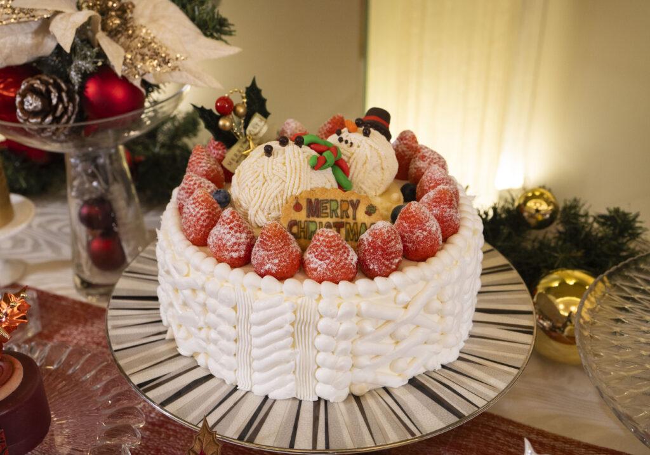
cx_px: 325
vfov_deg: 35.0
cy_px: 211
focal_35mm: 39
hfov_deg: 48.5
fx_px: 721
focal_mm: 18
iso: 800
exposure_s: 1/160
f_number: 3.5
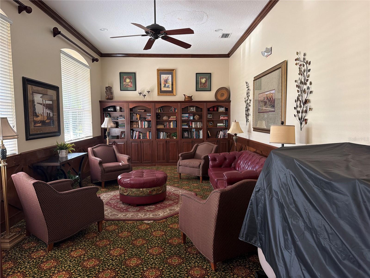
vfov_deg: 56.8
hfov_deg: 71.6
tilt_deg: -5.5
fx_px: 257
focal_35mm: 24
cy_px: 139
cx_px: 185
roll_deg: +0.5
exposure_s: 1/60
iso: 320
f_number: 1.78
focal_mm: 6.76
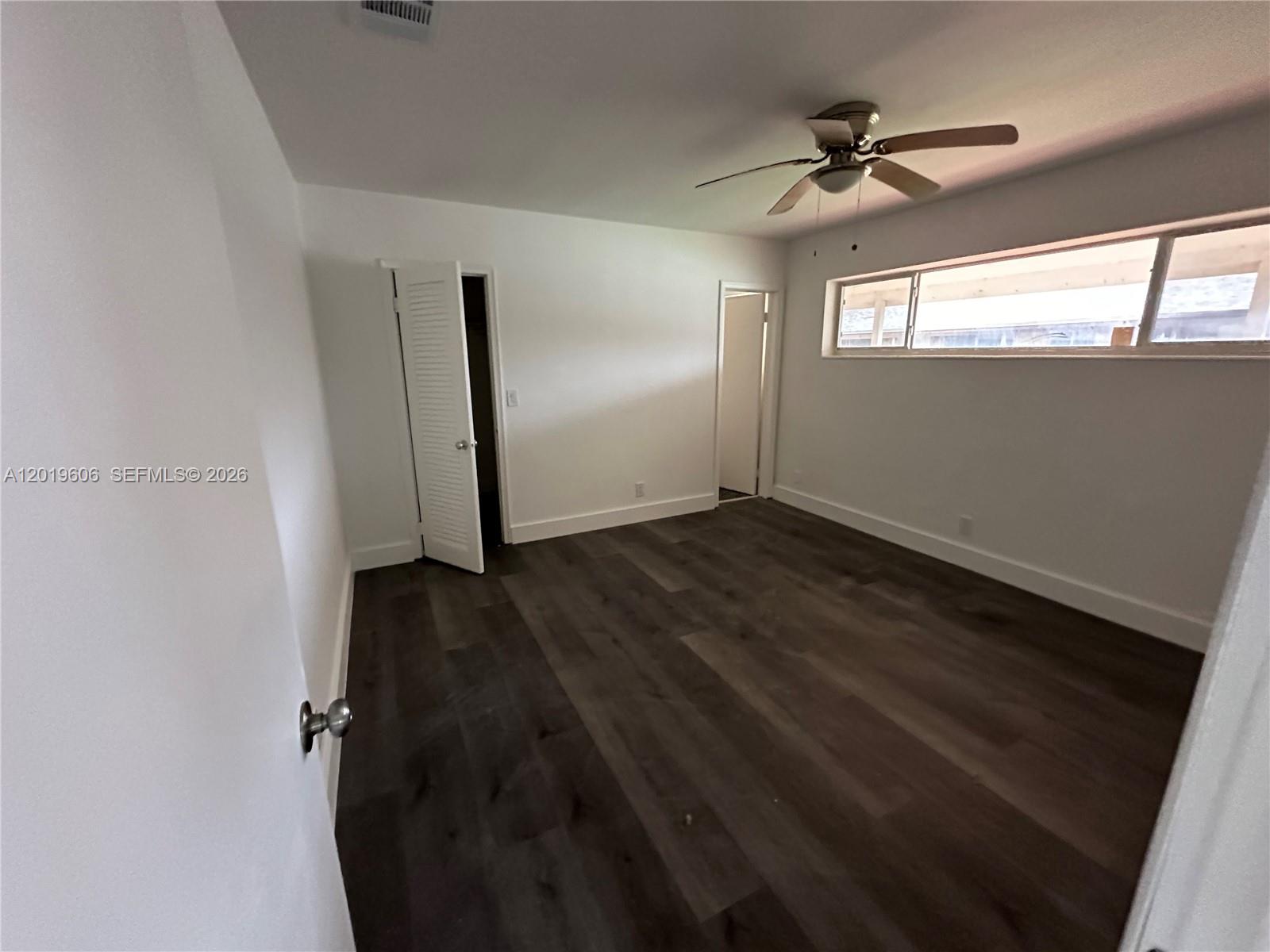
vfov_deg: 85.7
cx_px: 635
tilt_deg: -14.8
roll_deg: -0.6
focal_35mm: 14
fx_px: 514
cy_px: 476
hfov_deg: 102.1
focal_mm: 2.22
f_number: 2.2
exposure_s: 1/60
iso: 1000
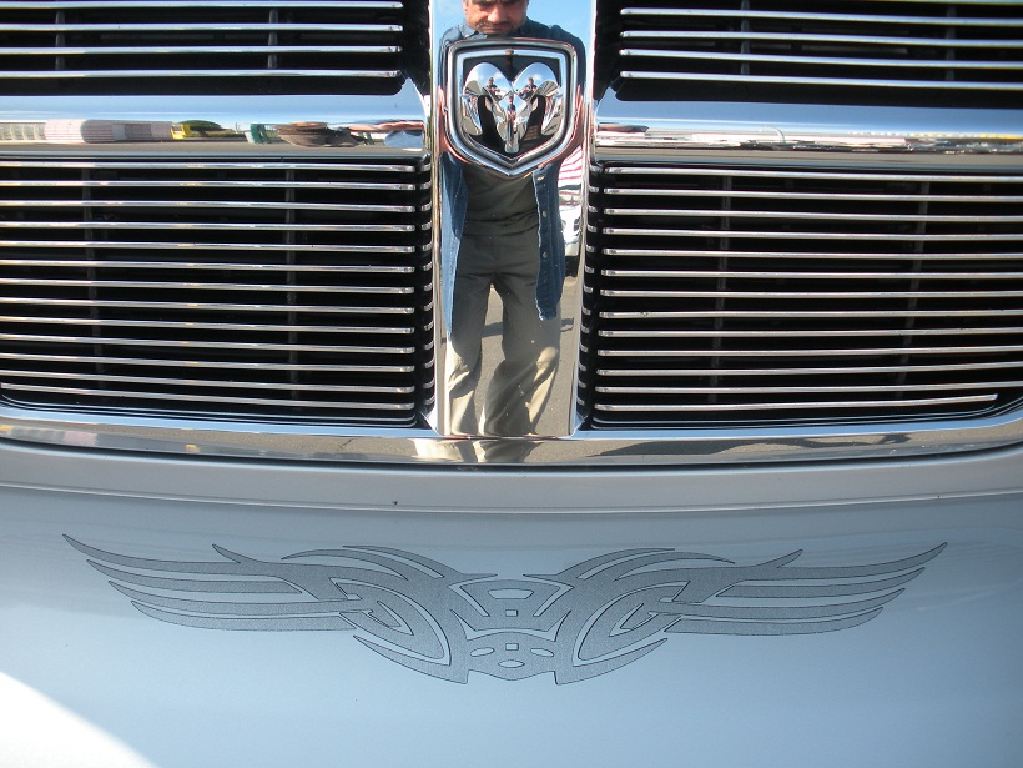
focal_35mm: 35
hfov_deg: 52.6
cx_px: 512
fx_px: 1034
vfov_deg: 40.7
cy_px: 384
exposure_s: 1/210
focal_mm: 6.3
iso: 64
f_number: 3.5
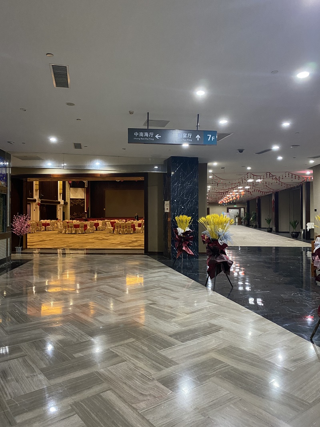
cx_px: 160
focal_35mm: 26
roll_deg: -0.7
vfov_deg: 67.3
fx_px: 320
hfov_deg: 53.1
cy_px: 214
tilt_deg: +1.1
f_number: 1.8
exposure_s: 1/50
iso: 500
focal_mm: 4.25
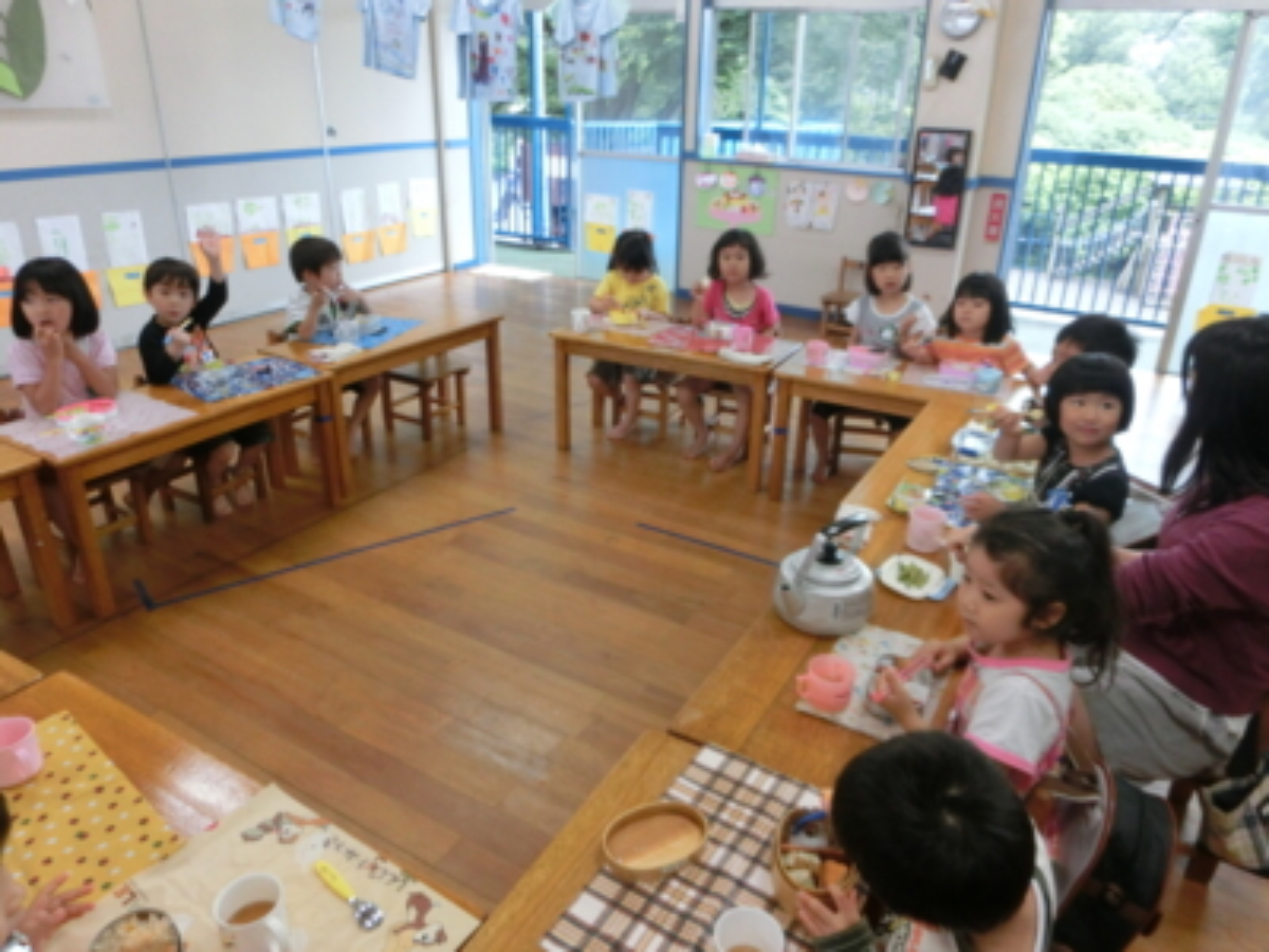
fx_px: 880
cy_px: 476
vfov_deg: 56.8
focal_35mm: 24
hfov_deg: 71.6
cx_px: 634
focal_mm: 4.24
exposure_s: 1/125
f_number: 3
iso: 320
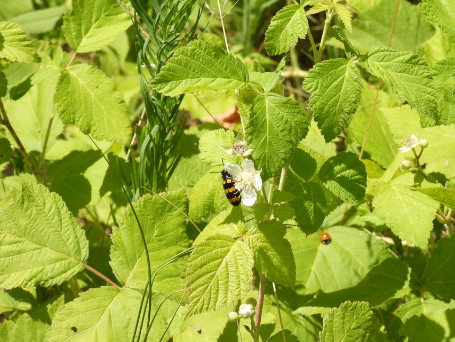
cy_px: 171
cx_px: 228
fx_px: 2235
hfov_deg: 11.6
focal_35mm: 170
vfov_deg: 8.7
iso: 100
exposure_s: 1/400
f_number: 5.6
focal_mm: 30.3
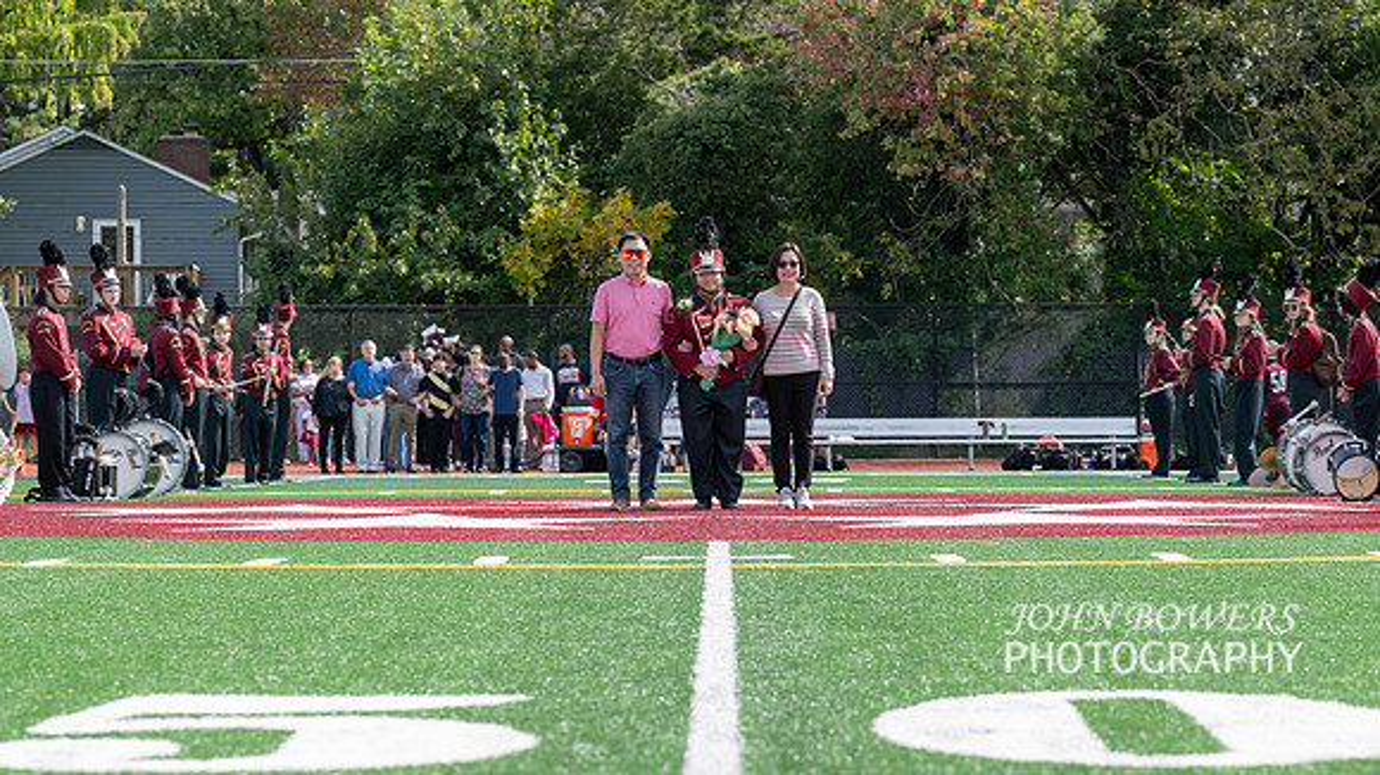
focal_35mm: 109
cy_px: 434
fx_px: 3991
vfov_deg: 11.1
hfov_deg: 19.6
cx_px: 731
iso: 360
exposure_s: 1/1000
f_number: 5.6
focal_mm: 94
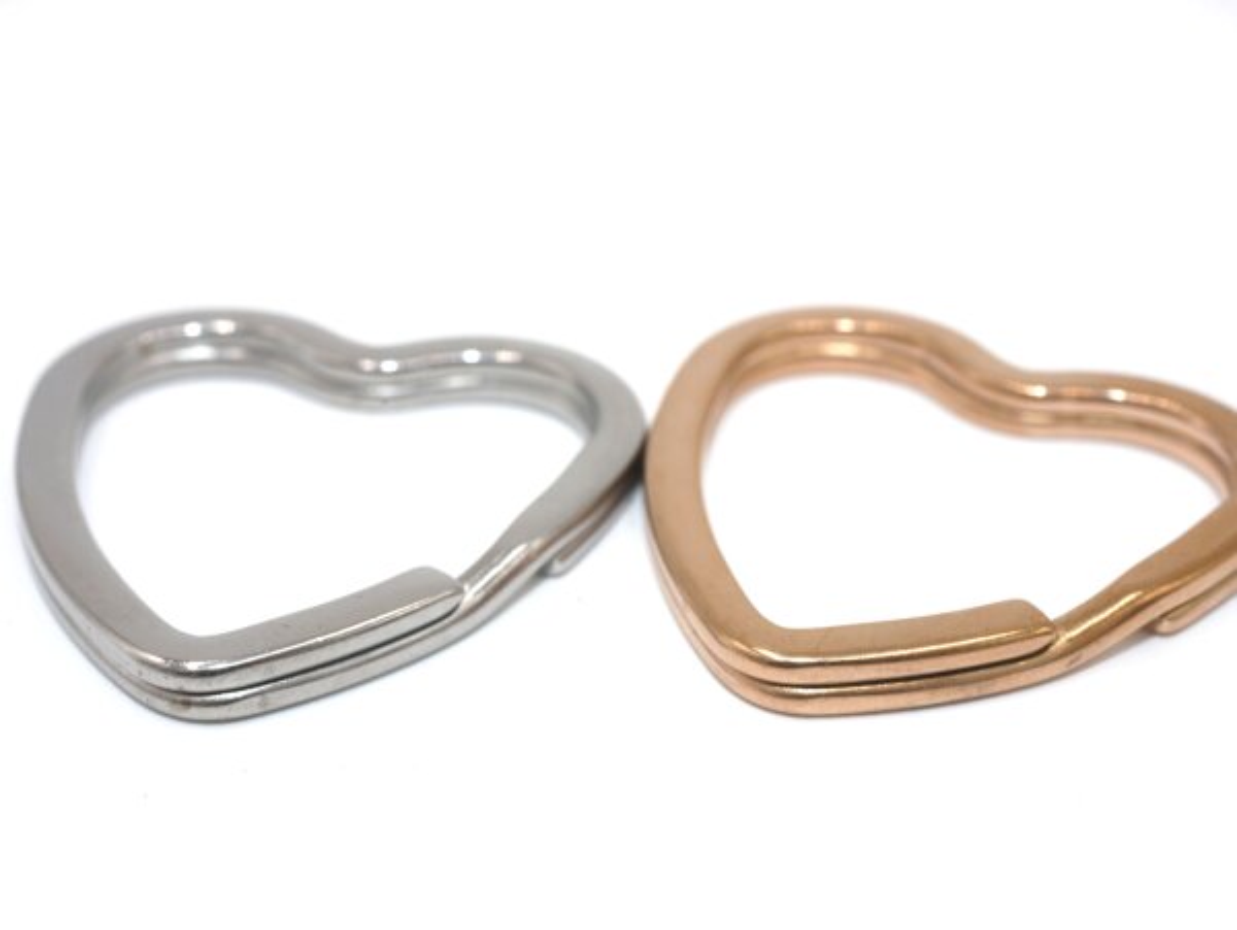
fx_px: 2146
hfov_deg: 32.2
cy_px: 465
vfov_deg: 24.4
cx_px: 618
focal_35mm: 60
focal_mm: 30
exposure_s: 1/125
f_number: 9
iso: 200
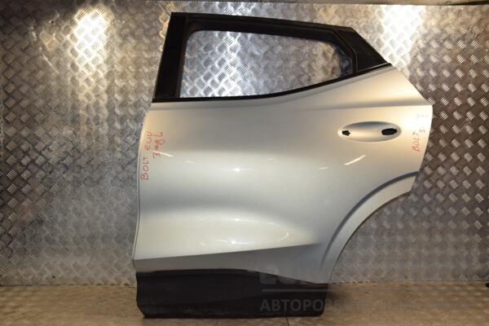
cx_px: 244
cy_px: 163
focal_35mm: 36
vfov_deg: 36.9
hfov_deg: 53.1
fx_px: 489
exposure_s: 1/200
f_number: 9
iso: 800
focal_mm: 24
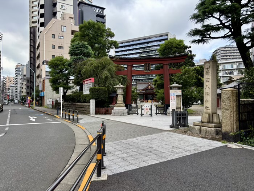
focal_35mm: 26
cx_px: 127
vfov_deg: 53.1
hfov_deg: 67.3
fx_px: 191
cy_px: 96
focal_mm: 5.96
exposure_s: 1/787
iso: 50
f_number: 1.6
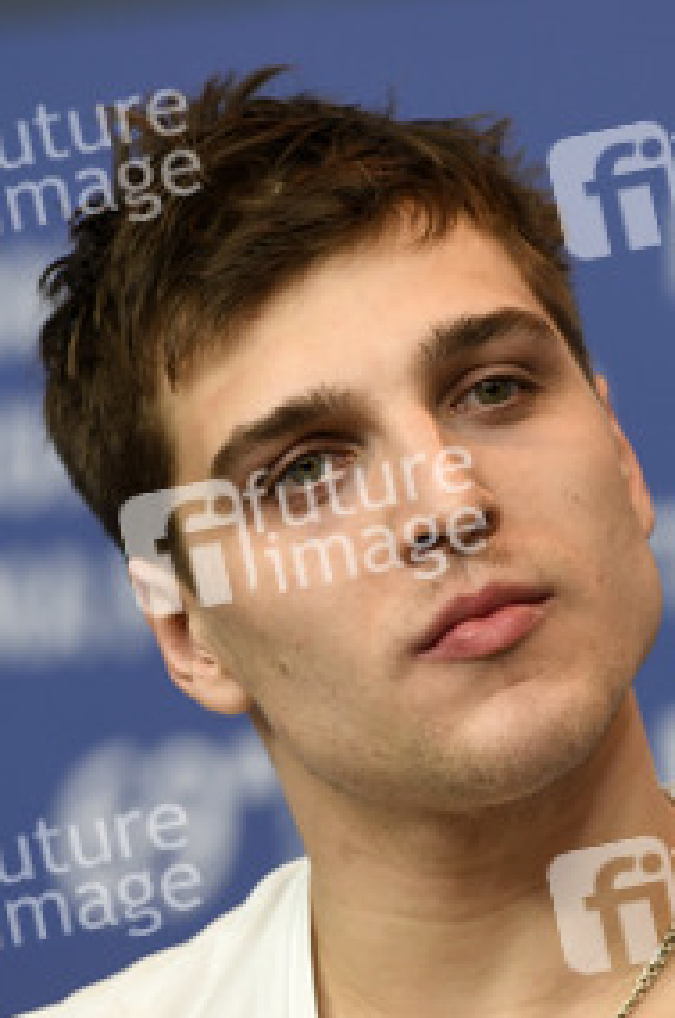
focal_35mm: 281
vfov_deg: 7.3
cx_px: 407
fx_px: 7931
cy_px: 711
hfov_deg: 4.9
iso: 1000
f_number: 3.5
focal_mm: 200
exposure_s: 1/250
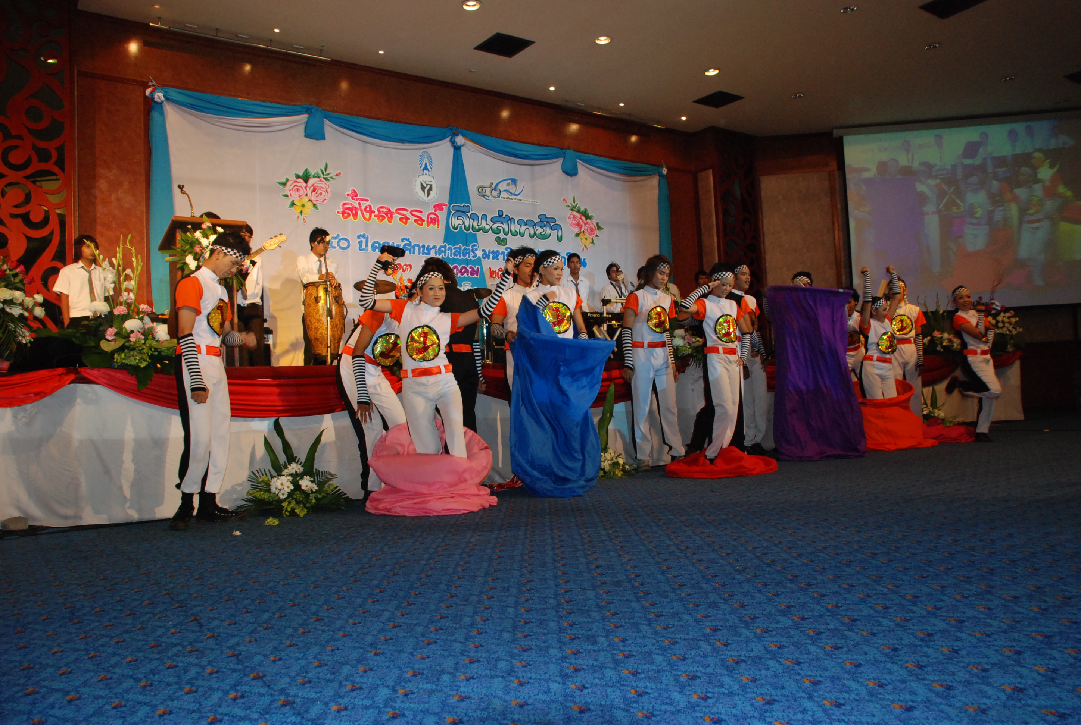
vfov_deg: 48.1
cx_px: 540
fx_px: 812
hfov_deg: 67.3
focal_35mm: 27
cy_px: 362
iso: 1000
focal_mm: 18
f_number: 5
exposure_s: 1/60
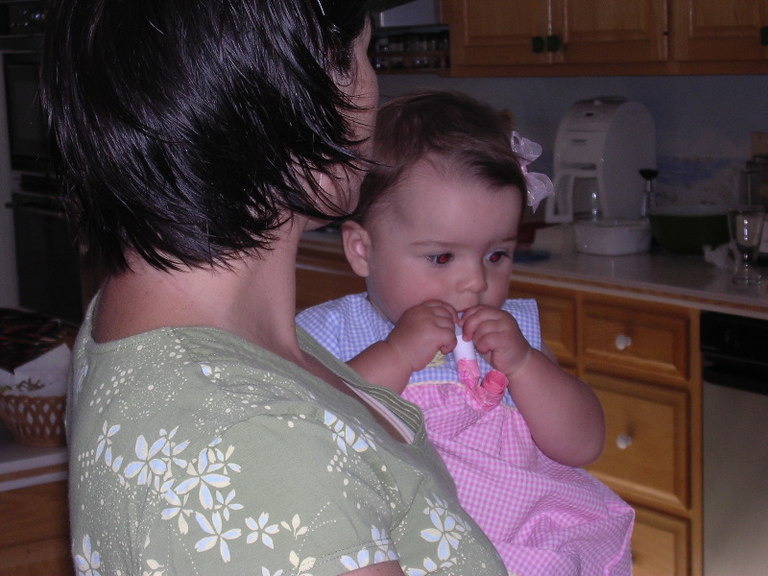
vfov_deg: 19.4
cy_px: 288
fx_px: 1686
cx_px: 384
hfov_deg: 25.7
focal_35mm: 76
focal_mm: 11.6
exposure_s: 1/60.1
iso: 100
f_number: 3.9
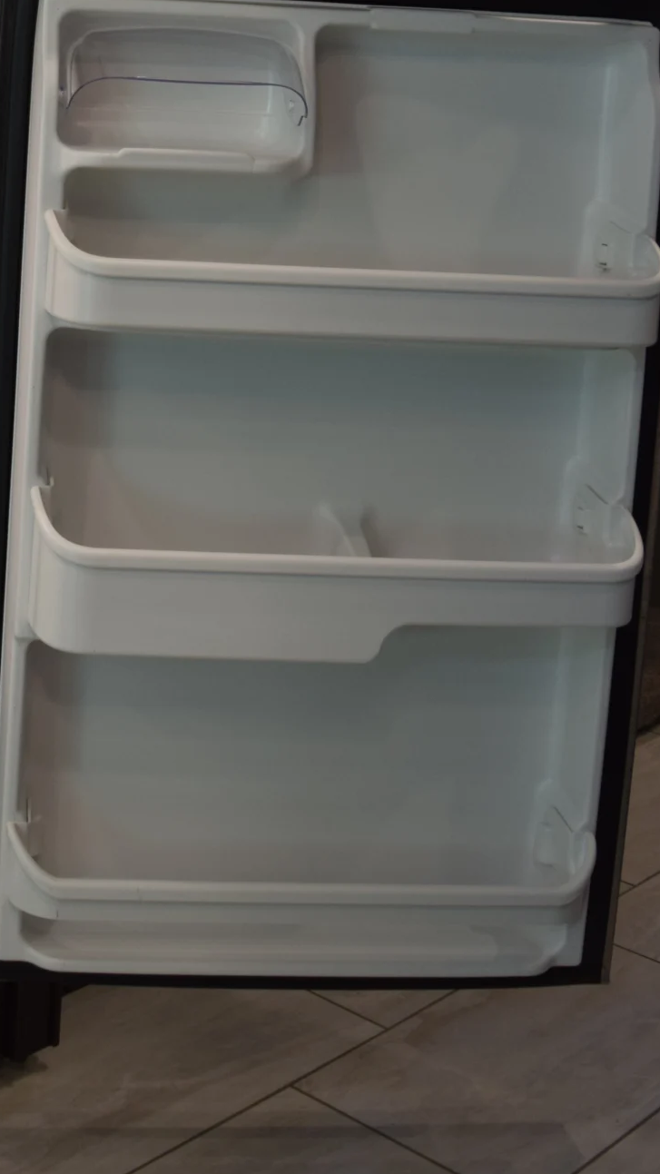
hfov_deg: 20.4
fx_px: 1743
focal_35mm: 56
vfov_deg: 35.5
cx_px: -80
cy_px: 163
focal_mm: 18
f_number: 4
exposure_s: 1/60
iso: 500
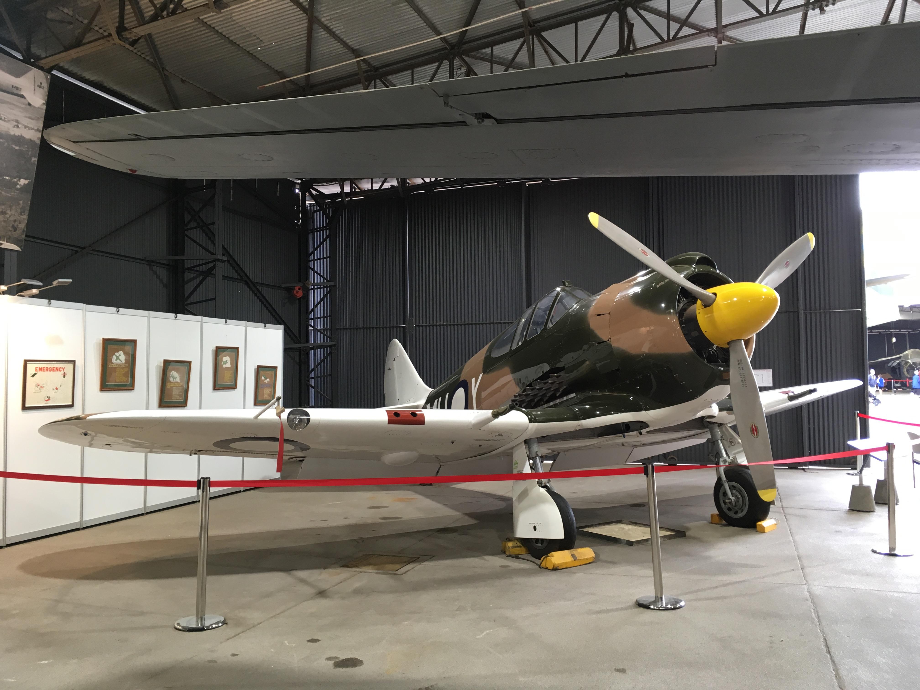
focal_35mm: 29
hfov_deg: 61.7
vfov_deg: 48.2
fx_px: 771
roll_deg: +0.5
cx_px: 460
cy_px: 345
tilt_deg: +2.6
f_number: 2.2
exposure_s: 1/33
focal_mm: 4.15
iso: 80
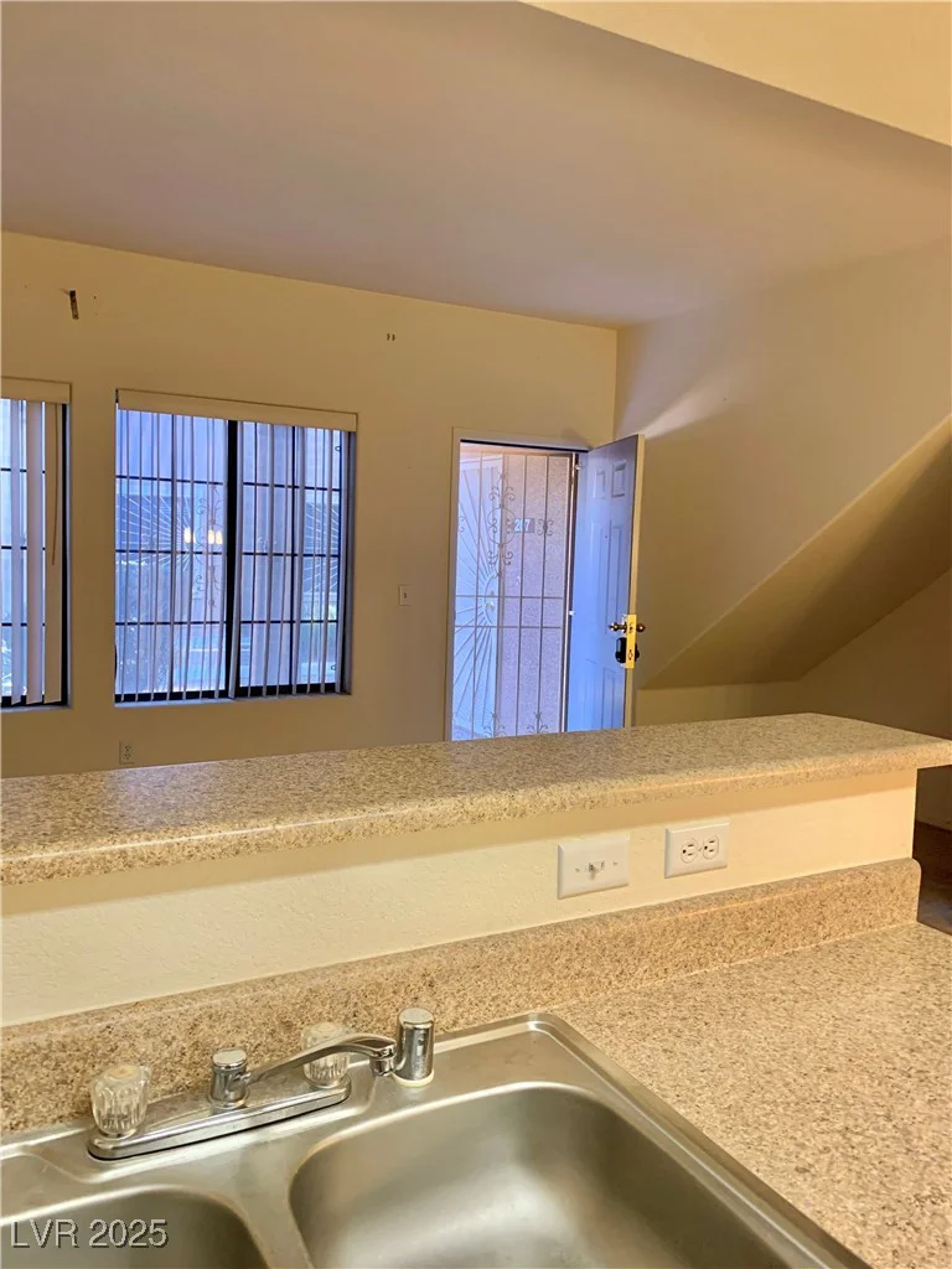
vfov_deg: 67.3
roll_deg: -1.7
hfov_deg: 53.1
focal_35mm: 26
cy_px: 634
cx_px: 476
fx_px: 953
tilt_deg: -4.5
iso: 250
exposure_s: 1/60
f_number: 1.8
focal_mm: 4.25
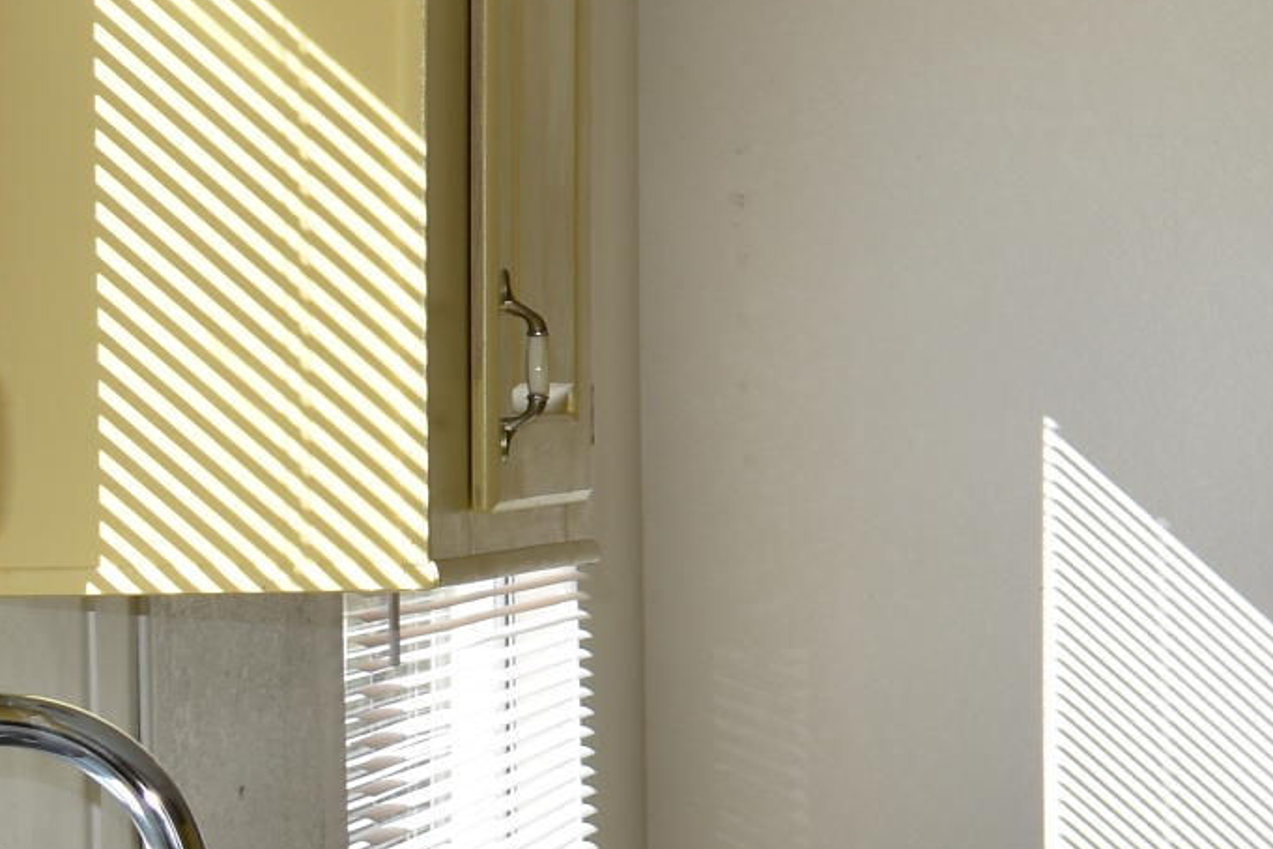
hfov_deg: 15.4
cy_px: 395
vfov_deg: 11.5
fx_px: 4208
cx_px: 2097
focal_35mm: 119
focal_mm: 18
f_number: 6.3
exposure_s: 1/200
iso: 100
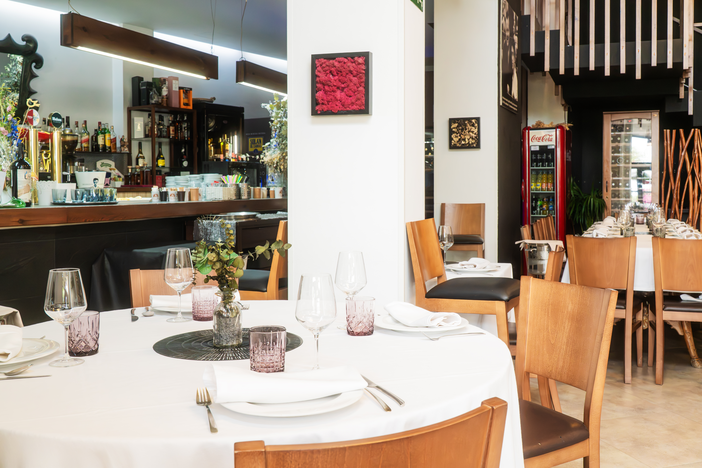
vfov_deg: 36.9
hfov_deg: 53.1
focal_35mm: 36
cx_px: 351
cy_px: 234
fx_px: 702
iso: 4000
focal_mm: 36
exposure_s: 1/125
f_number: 10
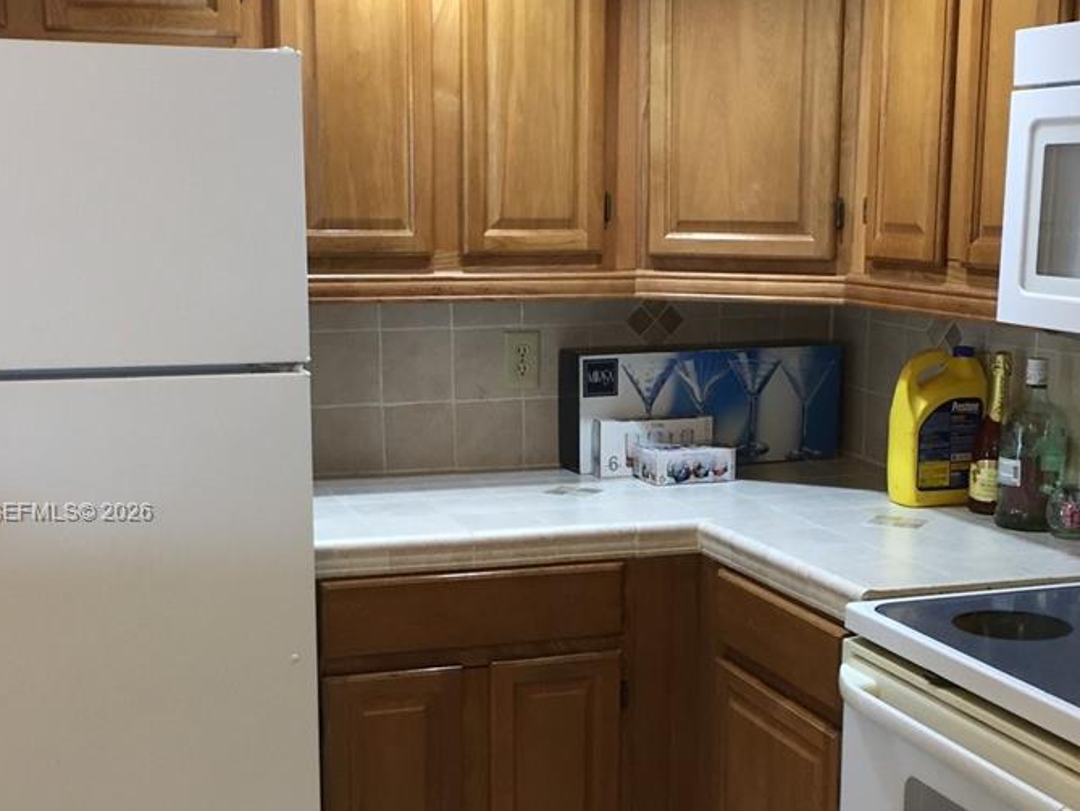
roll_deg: -0.3
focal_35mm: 52
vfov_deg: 27.9
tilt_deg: -11.8
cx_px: 580
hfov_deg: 36.8
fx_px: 1623
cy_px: 514
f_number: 2.2
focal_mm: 4.15
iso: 100
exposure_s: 1/30
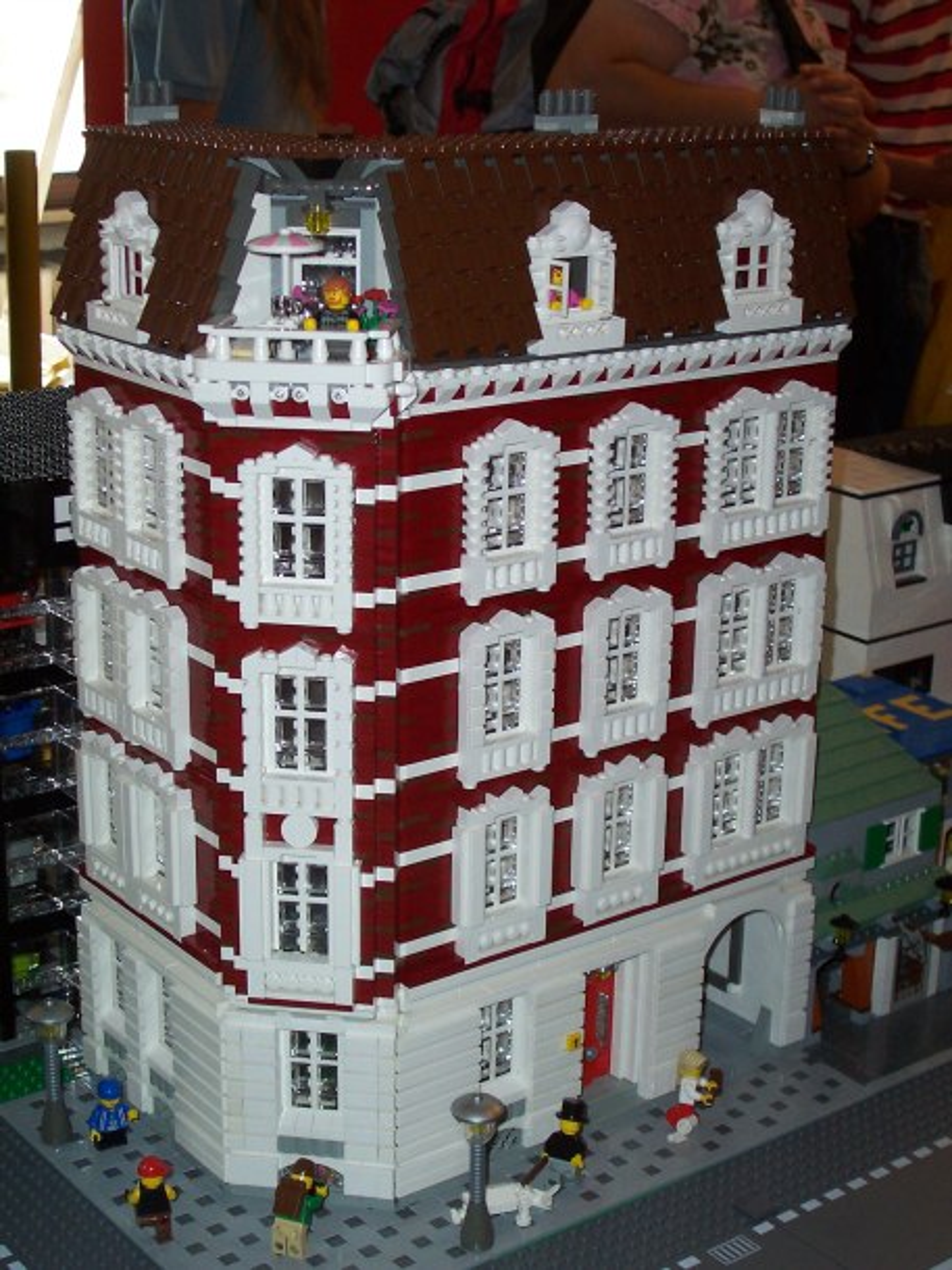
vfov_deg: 33.8
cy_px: 635
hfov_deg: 25.6
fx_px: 2092
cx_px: 476
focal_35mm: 57
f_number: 3.4
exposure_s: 1/60
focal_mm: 8.6
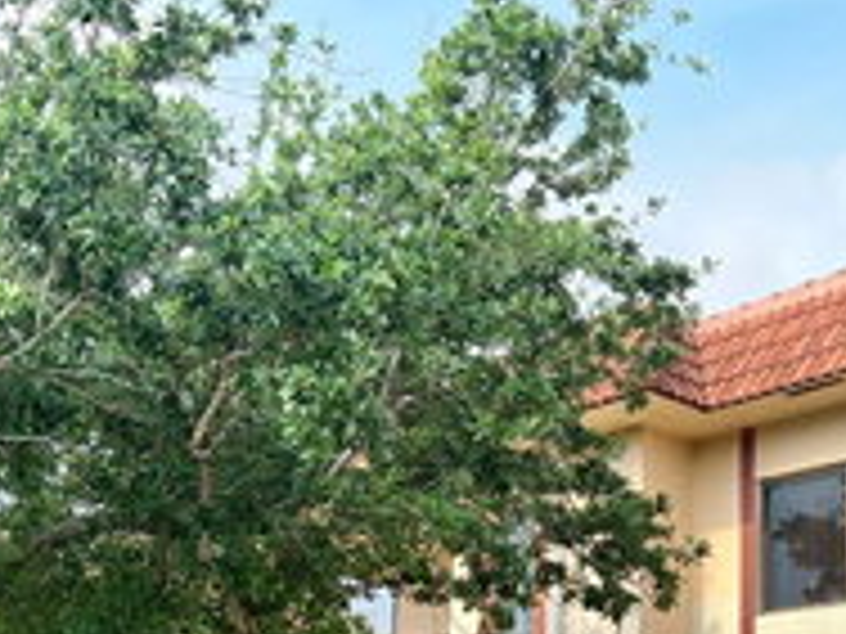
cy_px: 571
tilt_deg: +12.1
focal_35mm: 59
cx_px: 466
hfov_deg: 32.7
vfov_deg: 24.1
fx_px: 1442
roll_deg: -1.8
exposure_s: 1/1029
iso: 50
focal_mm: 5.7
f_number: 1.5
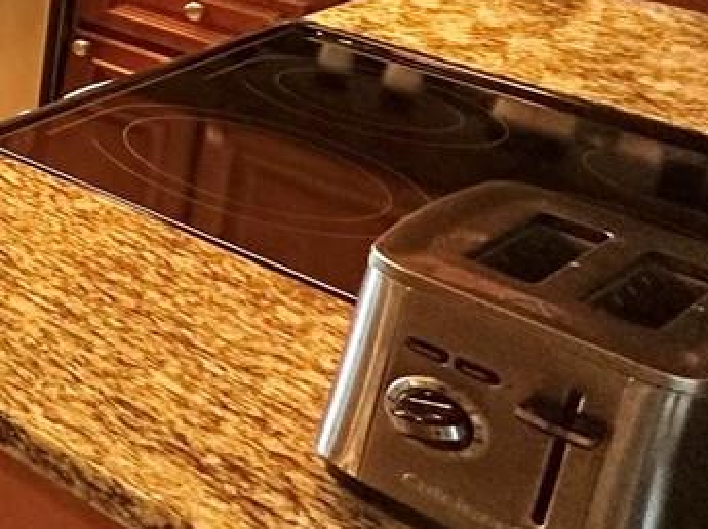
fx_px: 1328
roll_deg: -0.9
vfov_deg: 20.2
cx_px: -821
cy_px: -205
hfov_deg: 17.3
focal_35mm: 65
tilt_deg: -12.5
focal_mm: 2.22
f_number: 2.2
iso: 160
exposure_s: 1/60
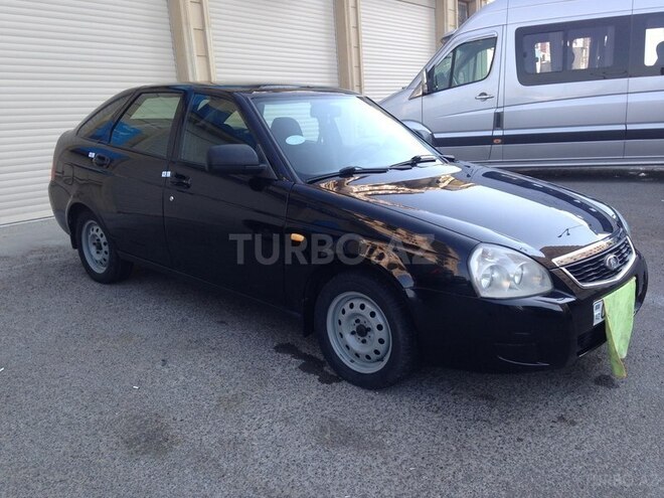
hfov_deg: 55.4
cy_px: 249
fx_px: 633
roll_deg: +5.0
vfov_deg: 42.9
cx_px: 332
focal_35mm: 33
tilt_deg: -10.1
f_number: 2.4
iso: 50
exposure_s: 1/254
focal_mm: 4.12
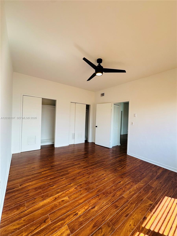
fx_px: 95
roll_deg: -2.8
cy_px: 118
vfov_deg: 102.1
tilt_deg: +0.6
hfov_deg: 85.7
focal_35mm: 14
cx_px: 88
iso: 80
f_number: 2.2
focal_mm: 2.22
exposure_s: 1/120
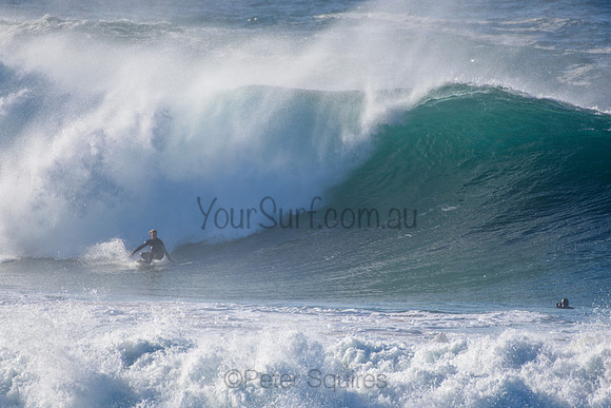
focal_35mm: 750
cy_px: 204
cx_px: 306
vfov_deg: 1.8
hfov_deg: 2.7
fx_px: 12732
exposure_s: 1/2000
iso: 320
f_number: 5.6
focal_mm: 500
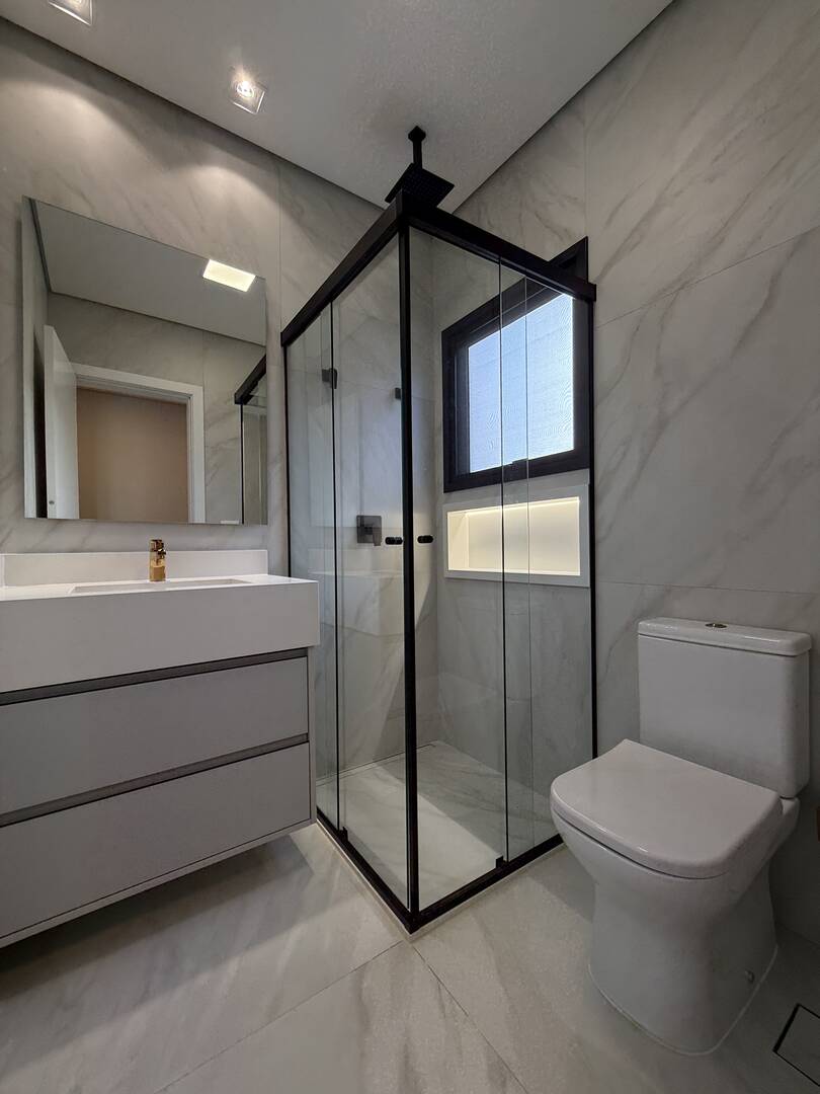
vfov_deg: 102.1
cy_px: 547
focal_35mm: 14
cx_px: 410
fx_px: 442
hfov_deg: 85.7
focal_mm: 2.22
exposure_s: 1/134
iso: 64
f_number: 2.2
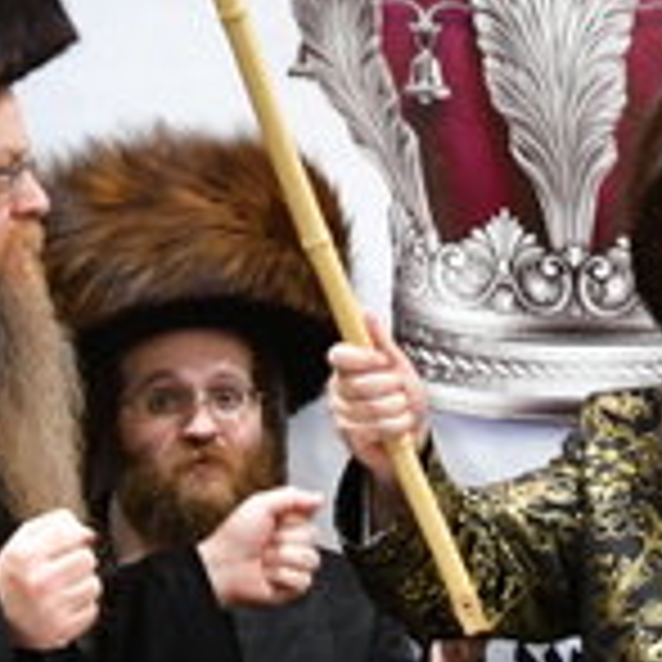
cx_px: 351
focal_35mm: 501
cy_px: -471
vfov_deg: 3.5
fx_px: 10840
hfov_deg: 3.5
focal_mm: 62
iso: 1600
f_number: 5.6
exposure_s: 1/100
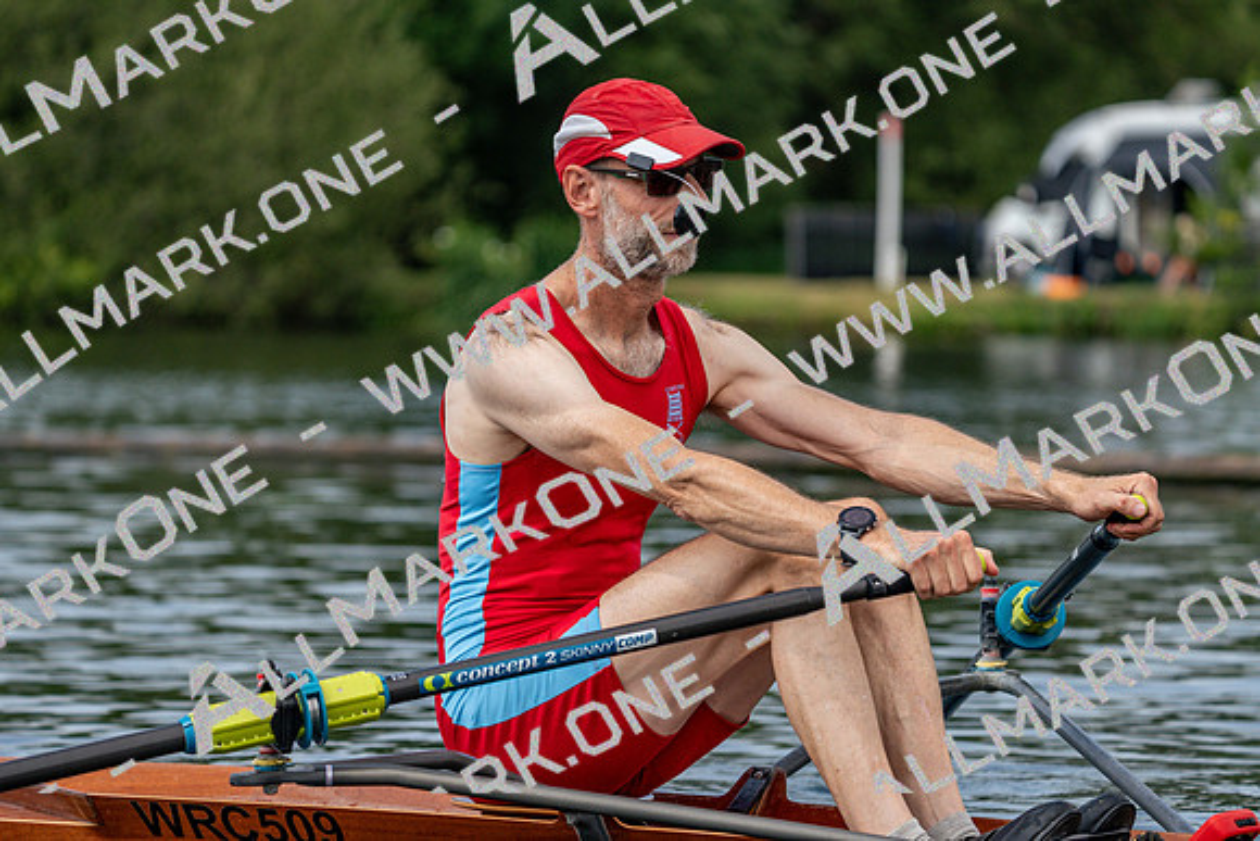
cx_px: 630
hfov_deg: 10.3
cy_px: 420
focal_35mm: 200
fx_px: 7001
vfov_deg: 6.9
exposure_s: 1/1600
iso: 400
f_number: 5.6
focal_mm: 200
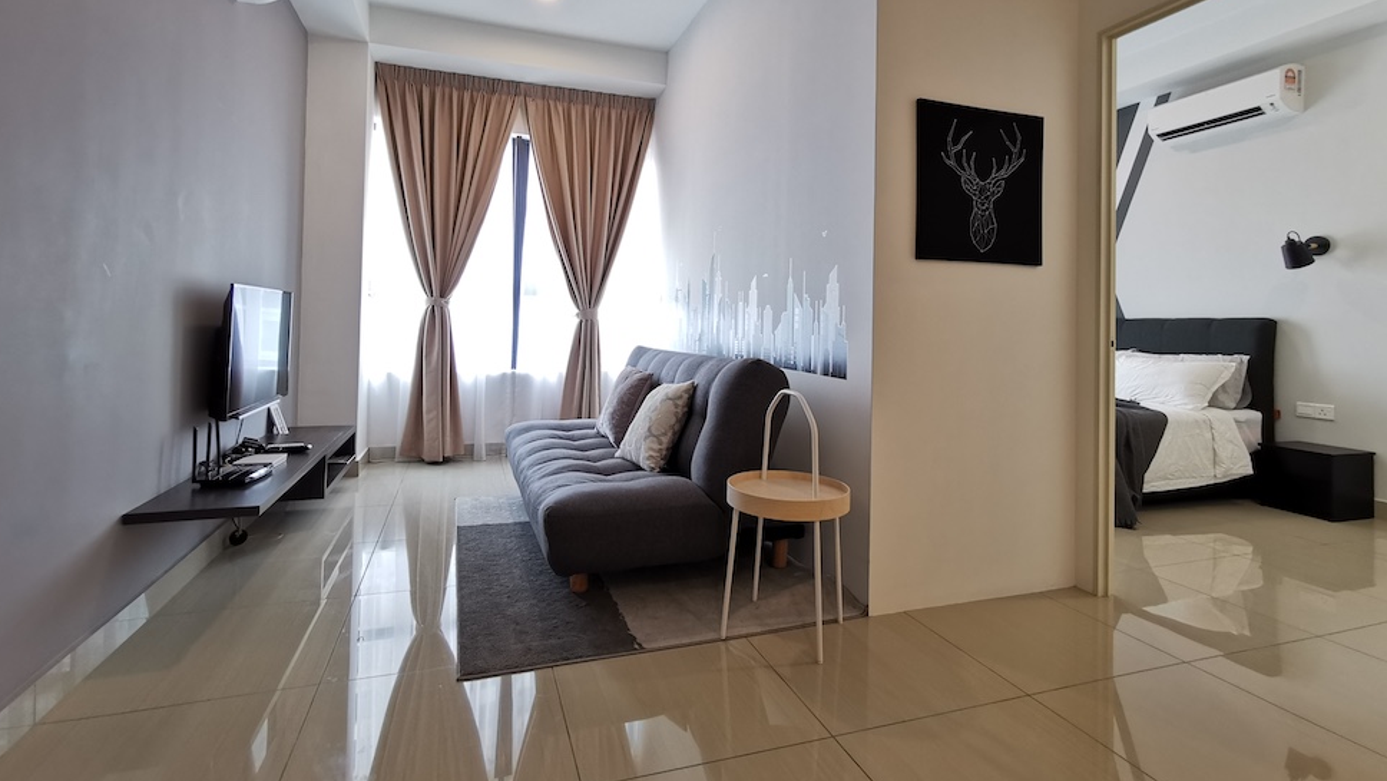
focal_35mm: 18
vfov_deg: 60.6
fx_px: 662
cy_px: 314
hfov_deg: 92.6
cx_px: 695
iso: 250
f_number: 2.2
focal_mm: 2.35
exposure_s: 1/50
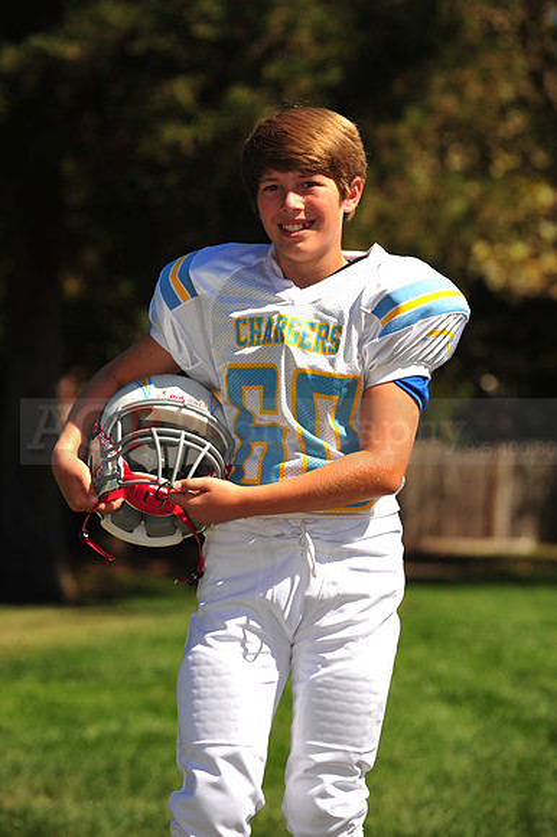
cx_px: 278
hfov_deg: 9.8
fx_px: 3253
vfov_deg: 14.7
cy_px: 418
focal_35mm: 140
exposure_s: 1/800
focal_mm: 140
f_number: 5
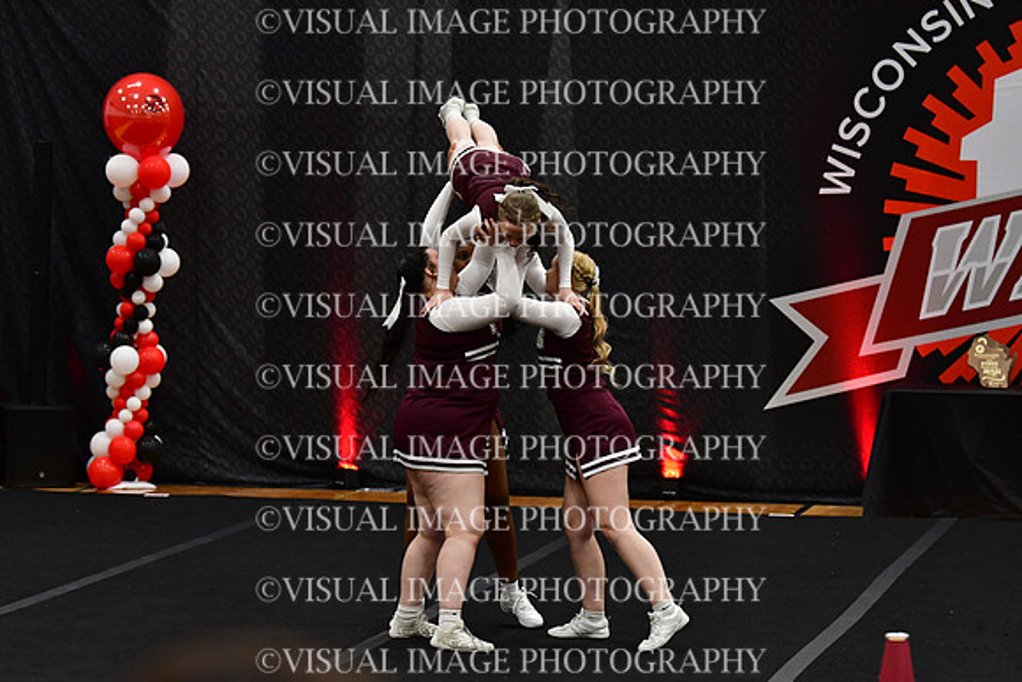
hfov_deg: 13.4
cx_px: 511
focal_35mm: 153
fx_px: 4344
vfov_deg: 9.0
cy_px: 341
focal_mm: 102
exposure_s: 1/500
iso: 4000
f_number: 4
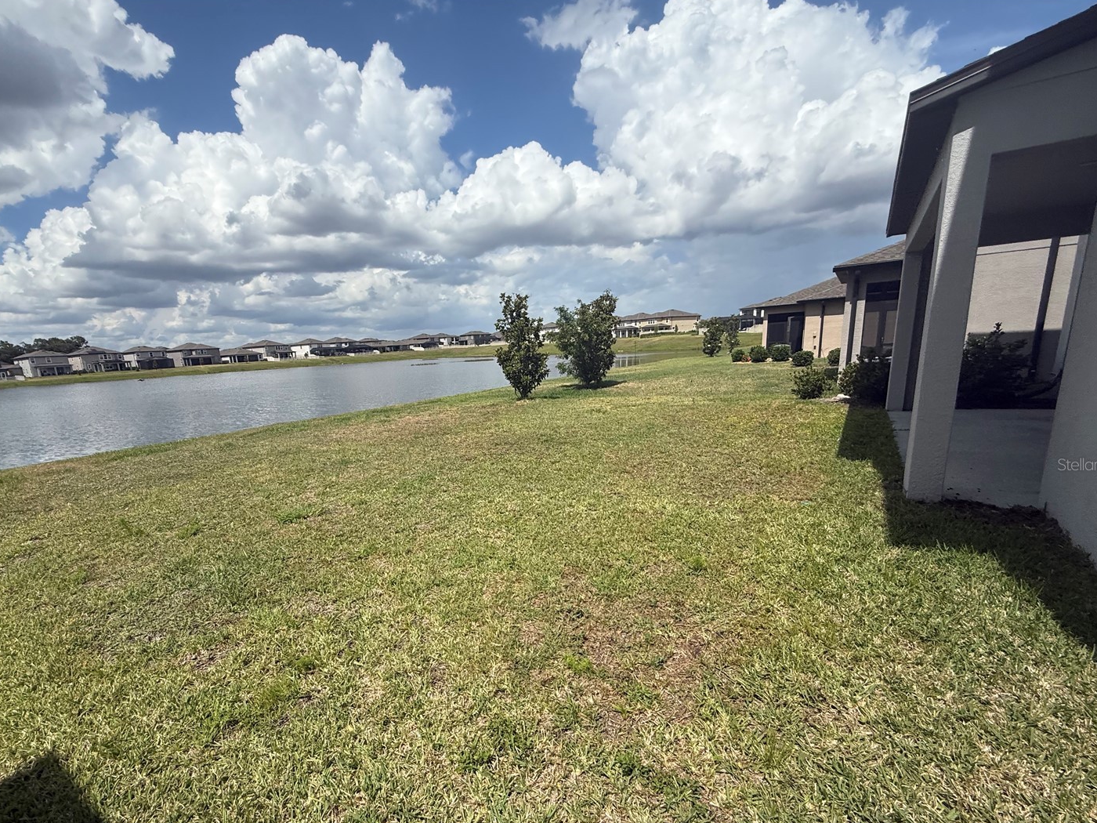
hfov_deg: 94.3
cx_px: 505
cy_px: 464
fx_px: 507
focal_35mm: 16
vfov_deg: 77.7
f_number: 2.2
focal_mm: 2.22
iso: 50
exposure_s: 1/2976
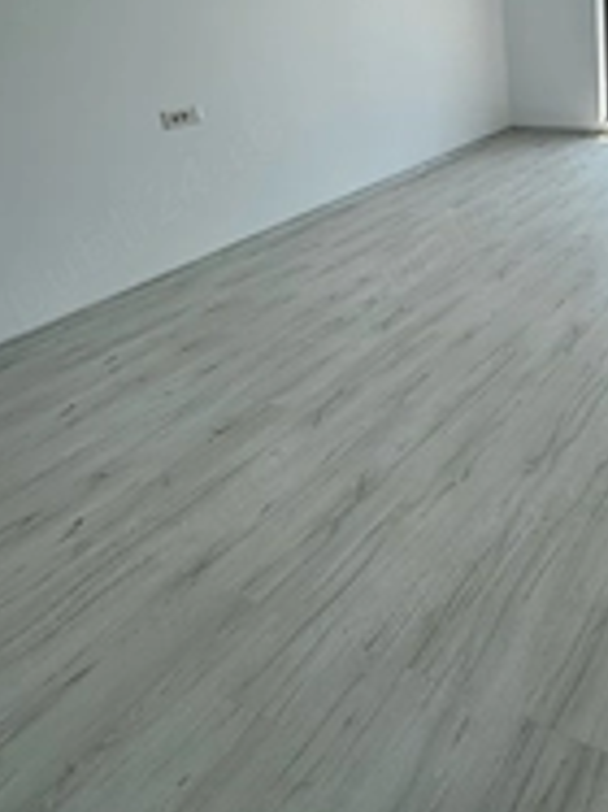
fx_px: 703
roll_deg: +3.4
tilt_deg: -23.3
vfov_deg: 58.6
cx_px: 569
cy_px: 269
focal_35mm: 30
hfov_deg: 42.1
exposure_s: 1/294
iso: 40
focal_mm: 2.22
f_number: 2.2
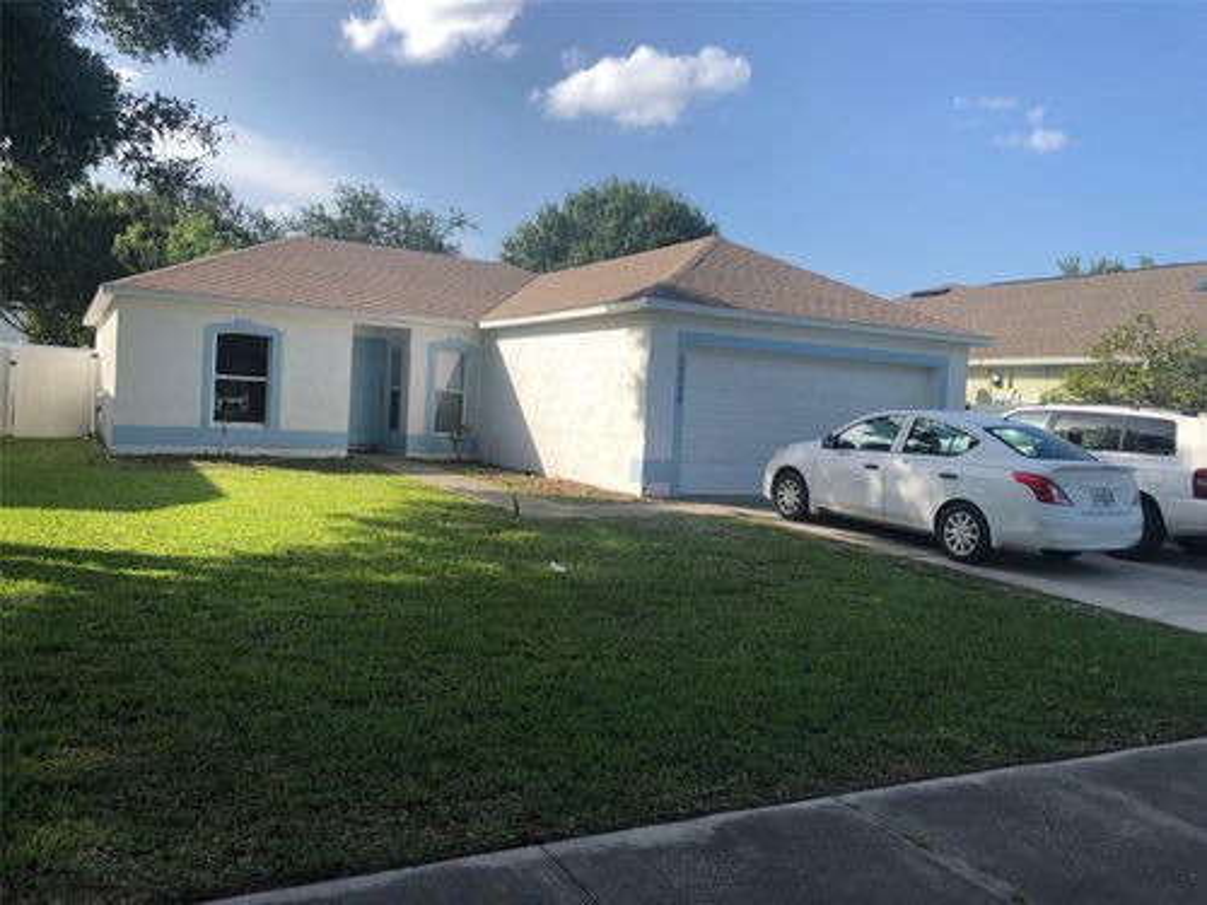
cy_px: 452
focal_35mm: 28
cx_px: 604
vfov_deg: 49.7
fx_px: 976
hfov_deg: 63.4
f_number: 1.8
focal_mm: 3.99
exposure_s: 1/1372
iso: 20
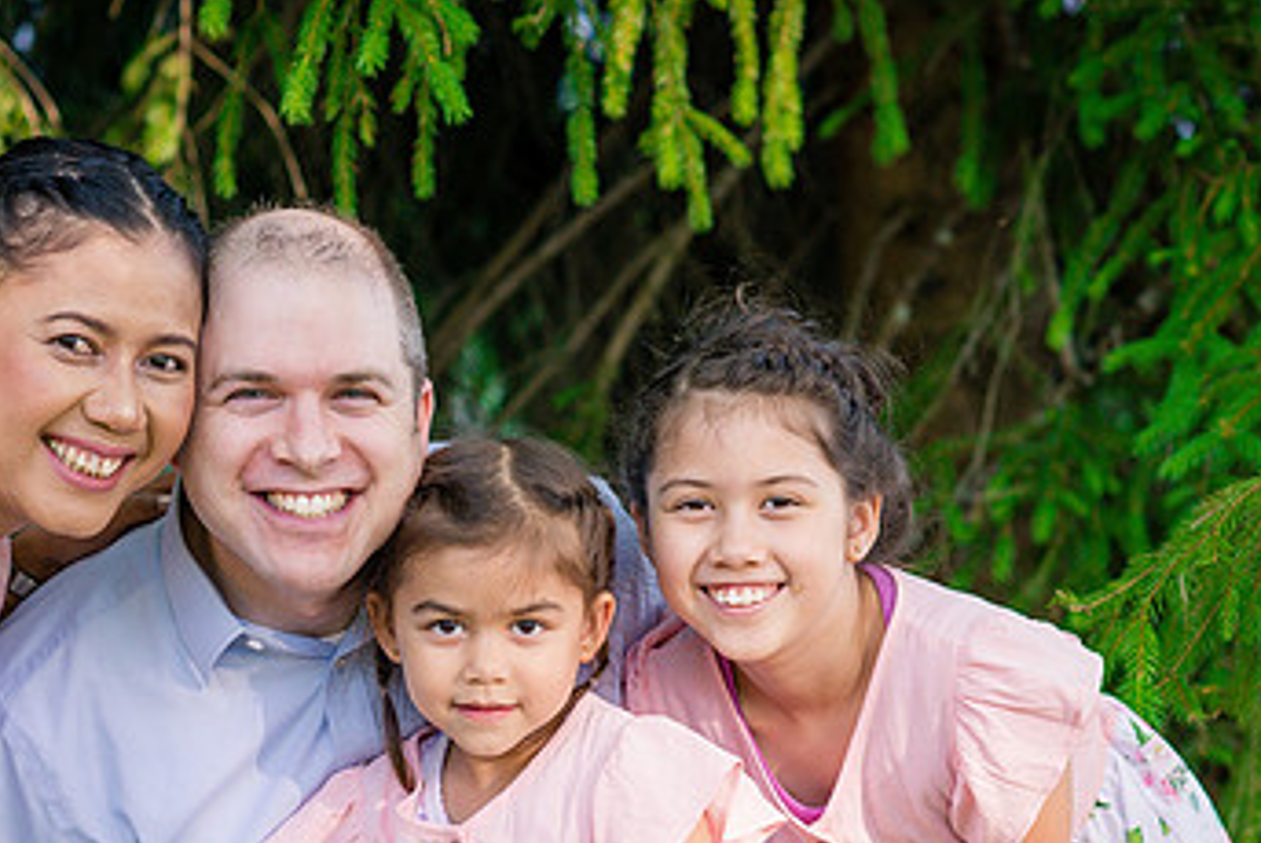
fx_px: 5539
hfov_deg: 13.0
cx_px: 546
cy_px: 600
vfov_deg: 8.7
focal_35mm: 158
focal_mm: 85
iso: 800
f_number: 3.5
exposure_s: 1/400
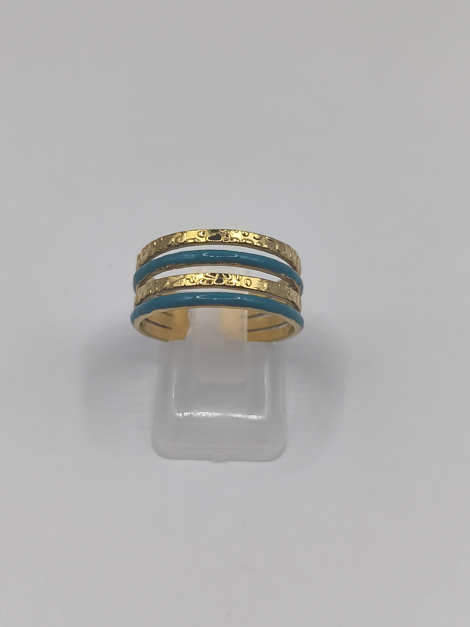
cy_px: 314
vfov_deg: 41.2
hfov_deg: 31.5
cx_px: 235
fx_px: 833
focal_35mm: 46
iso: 64
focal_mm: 6.18
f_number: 1.65
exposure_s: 1/100
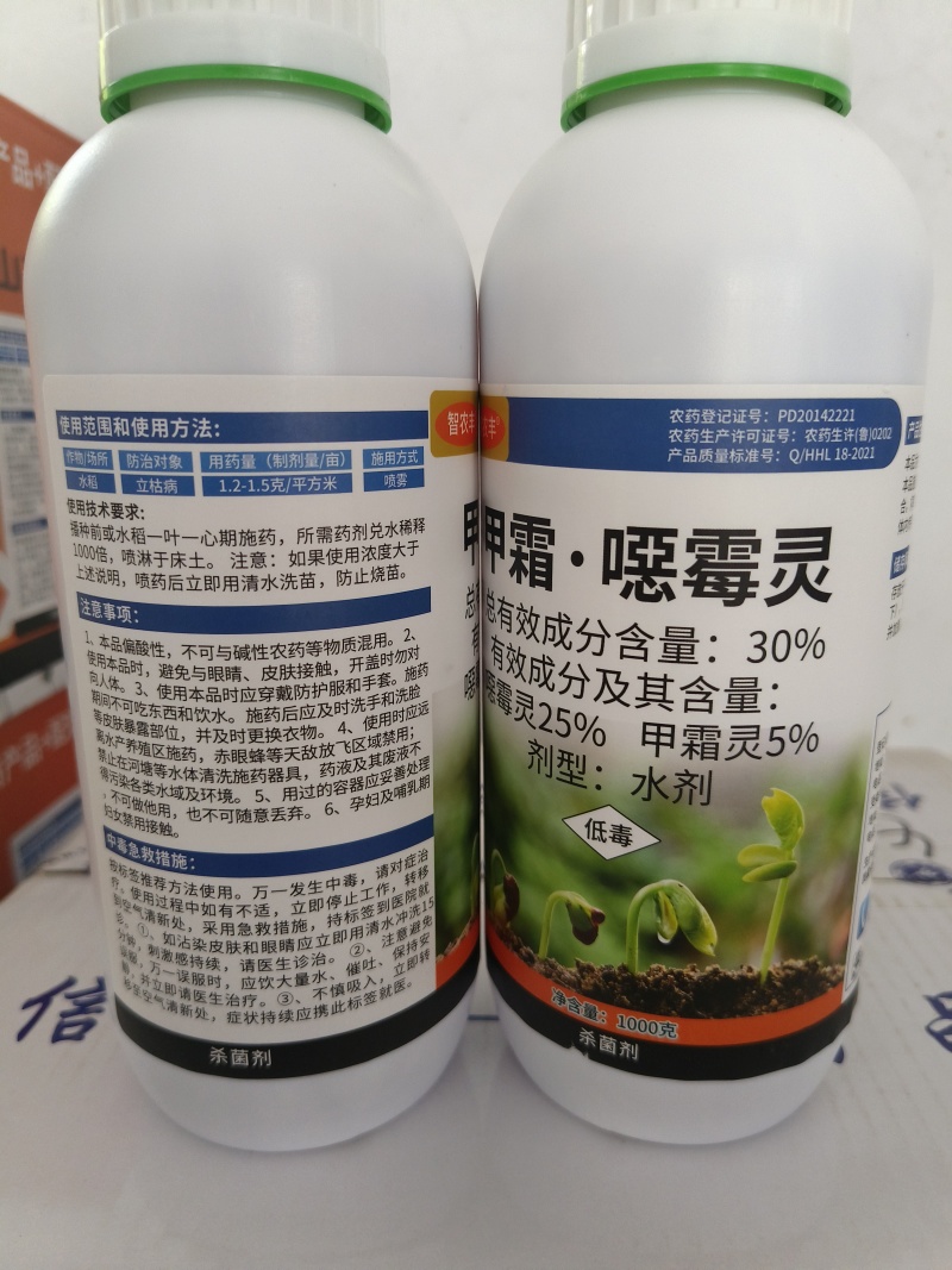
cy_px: 635
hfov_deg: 58.9
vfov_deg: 73.9
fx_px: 844
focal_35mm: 23
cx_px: 476
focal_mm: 5.56
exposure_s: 1/50
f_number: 1.88
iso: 1843
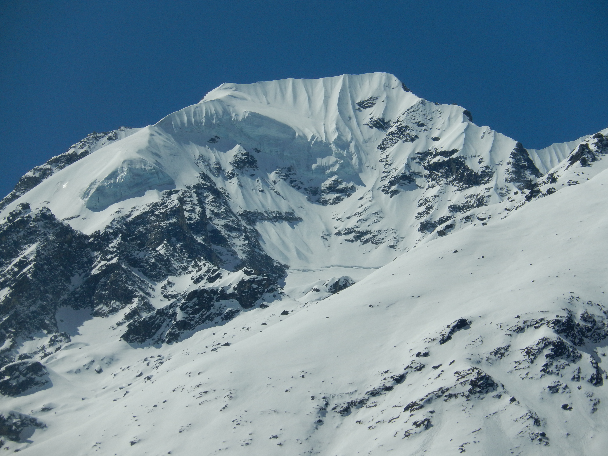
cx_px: 304
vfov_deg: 6.2
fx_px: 4198
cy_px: 228
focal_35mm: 239
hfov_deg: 8.3
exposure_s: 1/500
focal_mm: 42.8
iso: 125
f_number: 11.6
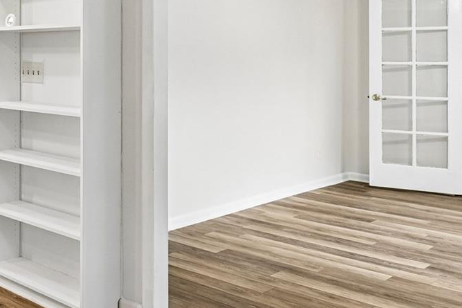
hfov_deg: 36.7
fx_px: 610
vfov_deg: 27.7
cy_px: 60
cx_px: -12
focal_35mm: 48
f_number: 8
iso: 400
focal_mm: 15.5
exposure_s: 1/15
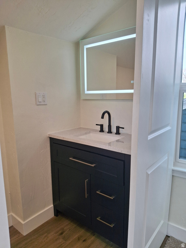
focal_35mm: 25
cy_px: 124
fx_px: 179
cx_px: 93
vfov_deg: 69.4
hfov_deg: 54.9
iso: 40
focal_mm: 4.69
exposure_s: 1/120
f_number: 1.8
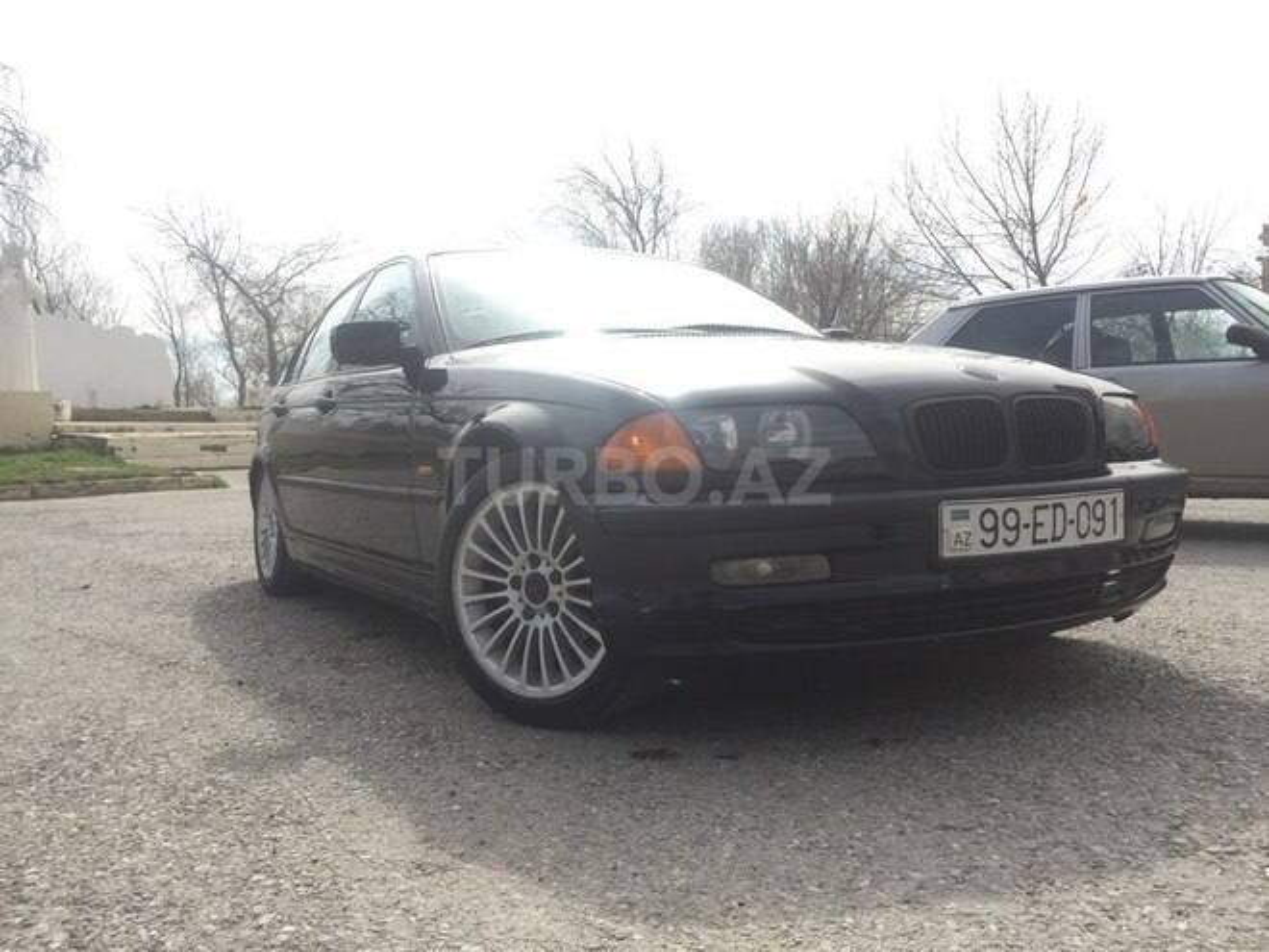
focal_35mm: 29
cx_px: 634
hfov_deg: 61.7
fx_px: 1063
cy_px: 476
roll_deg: +0.0
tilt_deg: -3.1
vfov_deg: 48.2
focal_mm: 4.15
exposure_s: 1/989
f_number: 2.2
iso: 32
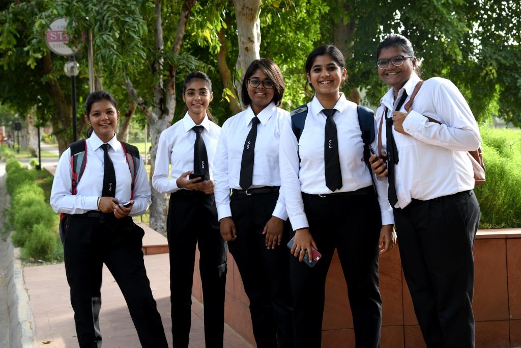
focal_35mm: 55
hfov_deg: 36.2
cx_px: 260
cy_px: 174
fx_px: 796
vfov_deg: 24.6
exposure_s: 1/125
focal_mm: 55
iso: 200
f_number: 6.3
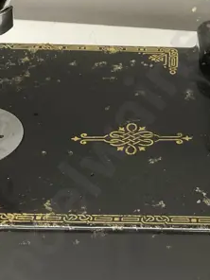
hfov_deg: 15.1
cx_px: 182
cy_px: 54
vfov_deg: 20.0
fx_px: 785
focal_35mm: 97
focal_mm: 3.99
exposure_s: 1/50
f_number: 1.8
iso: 80
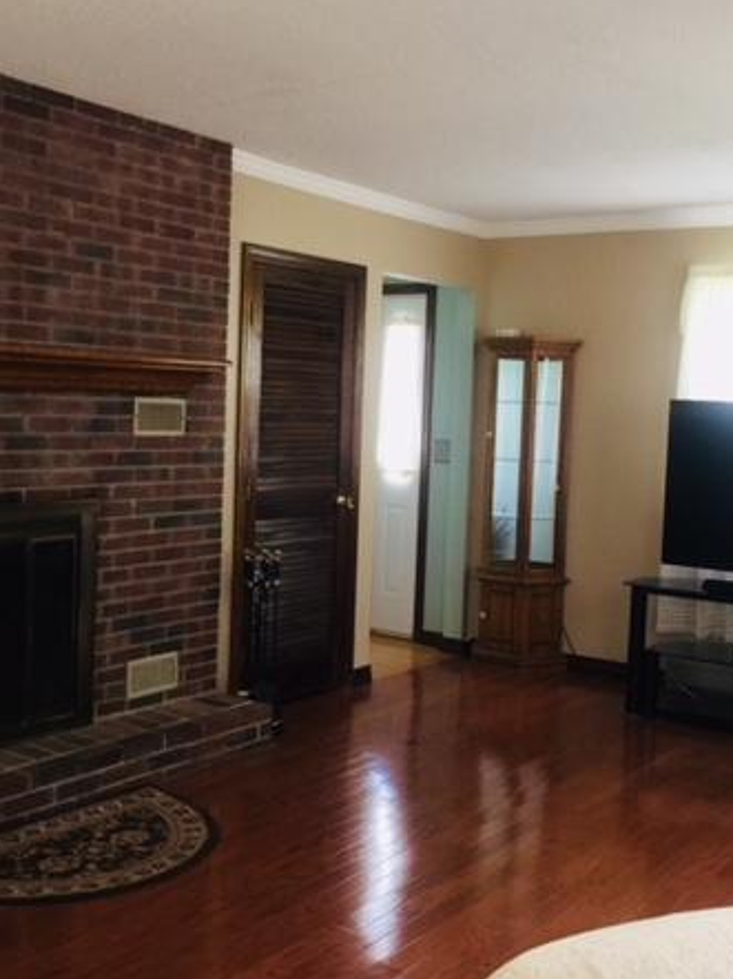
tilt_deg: -3.3
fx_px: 1187
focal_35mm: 42
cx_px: 390
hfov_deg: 34.3
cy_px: 485
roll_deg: -3.6
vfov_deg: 44.8
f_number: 2.2
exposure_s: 1/10
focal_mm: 4.15
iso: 125
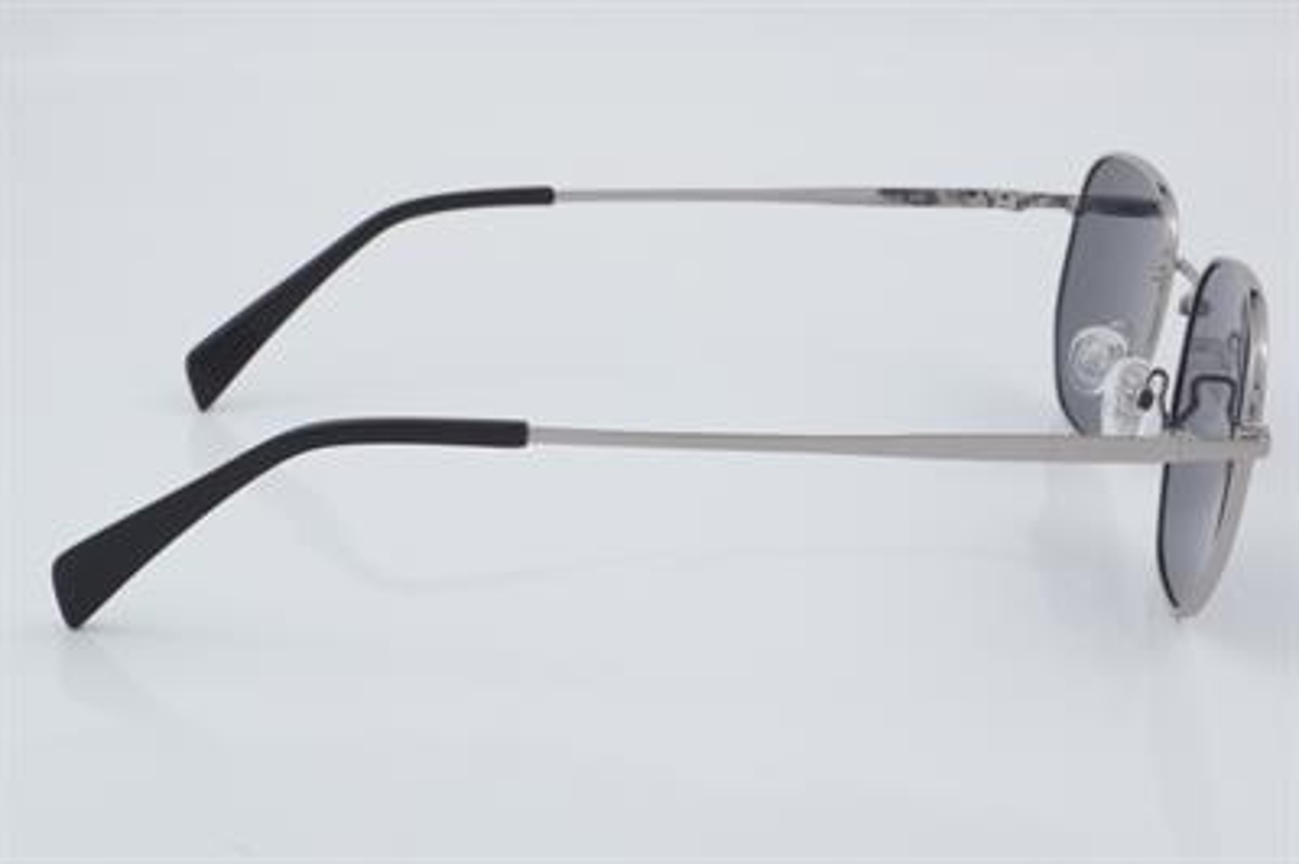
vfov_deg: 18.2
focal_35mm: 75
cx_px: 650
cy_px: 432
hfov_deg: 27.0
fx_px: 2704
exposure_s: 1/4
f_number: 32
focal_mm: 50
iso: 100
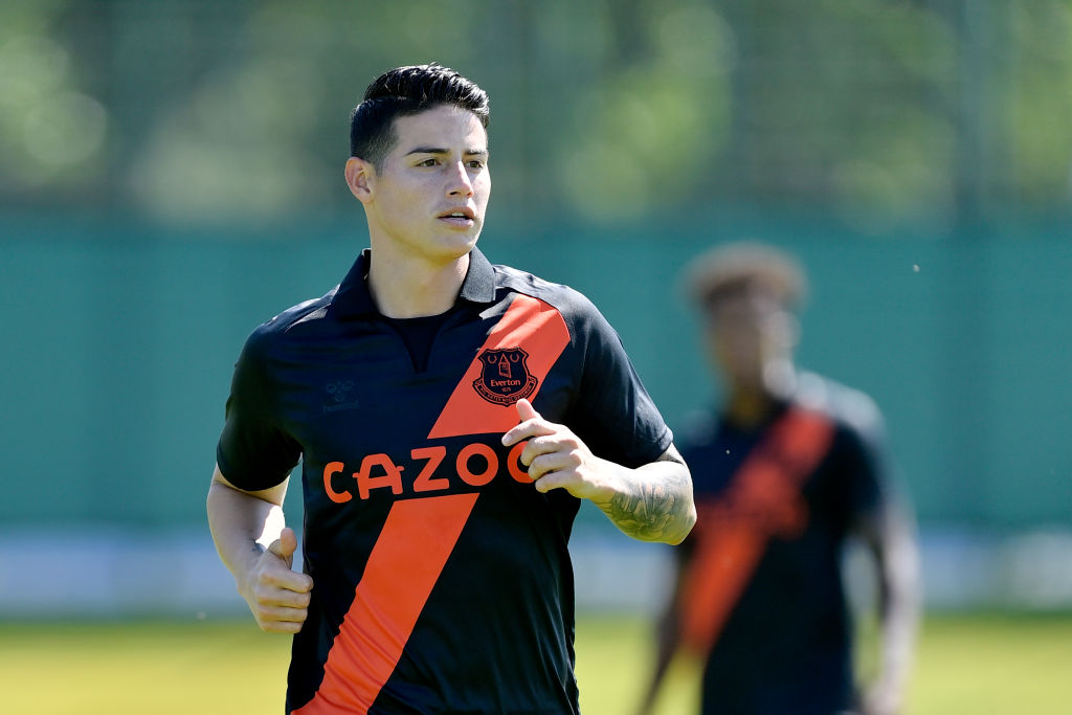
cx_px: 536
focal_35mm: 400
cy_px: 358
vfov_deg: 3.4
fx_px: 11912
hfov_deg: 5.2
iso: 160
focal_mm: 400
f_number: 2.8
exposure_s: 1/1250
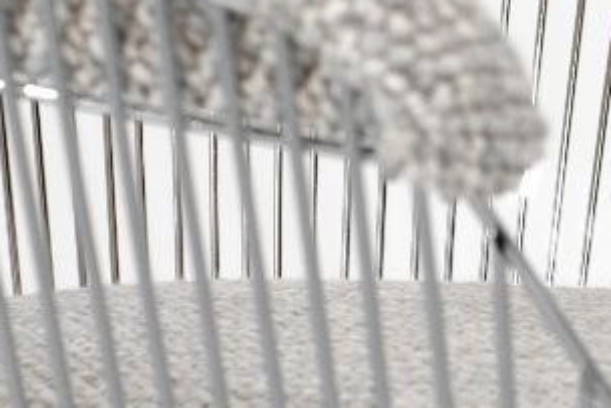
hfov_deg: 9.7
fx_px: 3549
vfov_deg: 6.6
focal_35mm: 209
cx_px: 806
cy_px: 235
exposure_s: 1/110
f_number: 5.6
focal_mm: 35
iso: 800
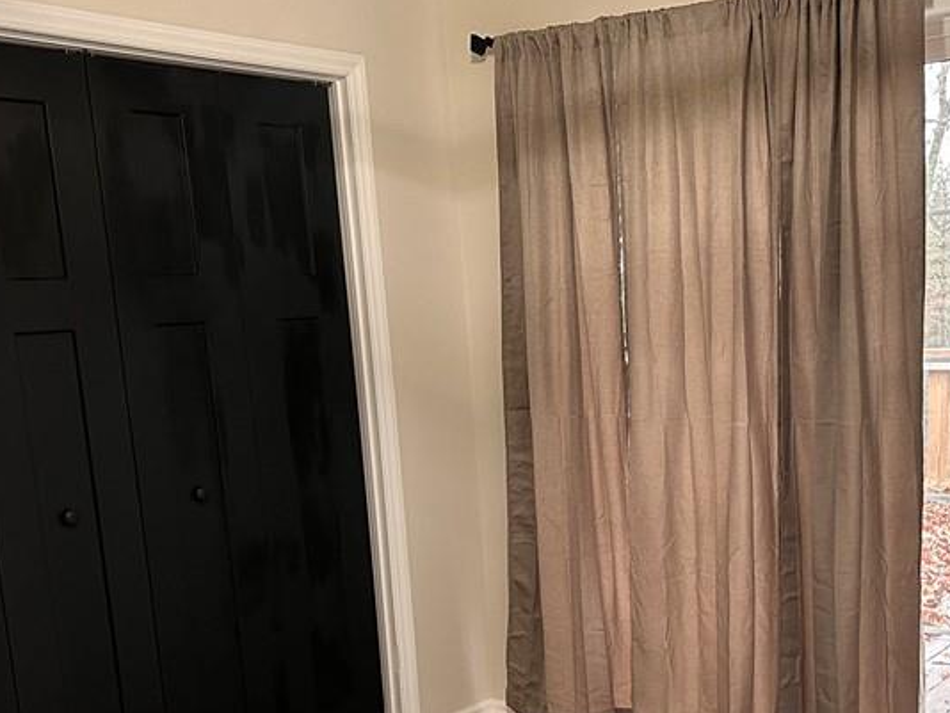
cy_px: 532
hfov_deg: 40.5
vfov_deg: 31.0
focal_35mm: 46
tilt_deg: -11.5
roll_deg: +2.3
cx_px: 660
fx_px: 1263
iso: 250
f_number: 1.78
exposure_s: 1/60
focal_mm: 6.86
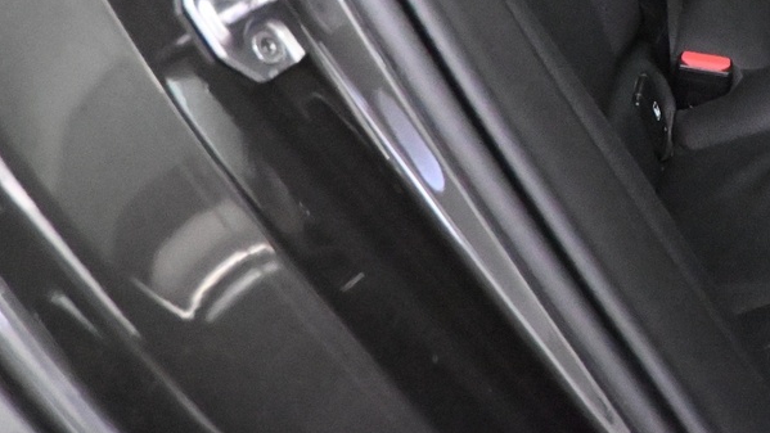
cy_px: -218
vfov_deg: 16.2
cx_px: 1010
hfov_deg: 26.2
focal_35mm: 68
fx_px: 1388
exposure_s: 1/50
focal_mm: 16
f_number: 3.5
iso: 12800
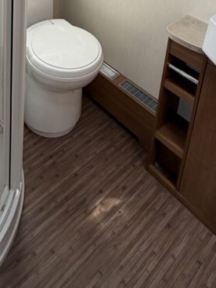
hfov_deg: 36.0
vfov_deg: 36.6
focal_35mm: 39
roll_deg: -4.2
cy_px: -59
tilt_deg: -16.8
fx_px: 324
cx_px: 56
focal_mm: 2.22
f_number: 2.2
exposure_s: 1/121
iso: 50
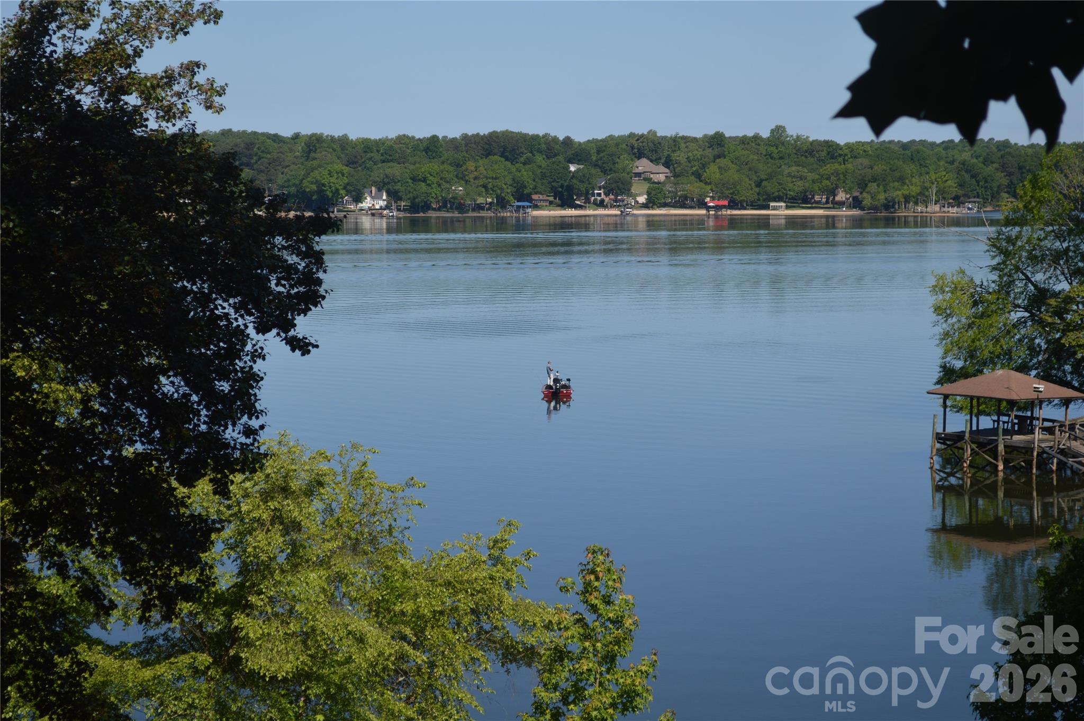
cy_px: 360
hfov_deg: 24.6
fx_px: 2482
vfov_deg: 16.5
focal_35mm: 82
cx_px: 542
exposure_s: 1/500
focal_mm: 55
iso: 100
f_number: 5.6
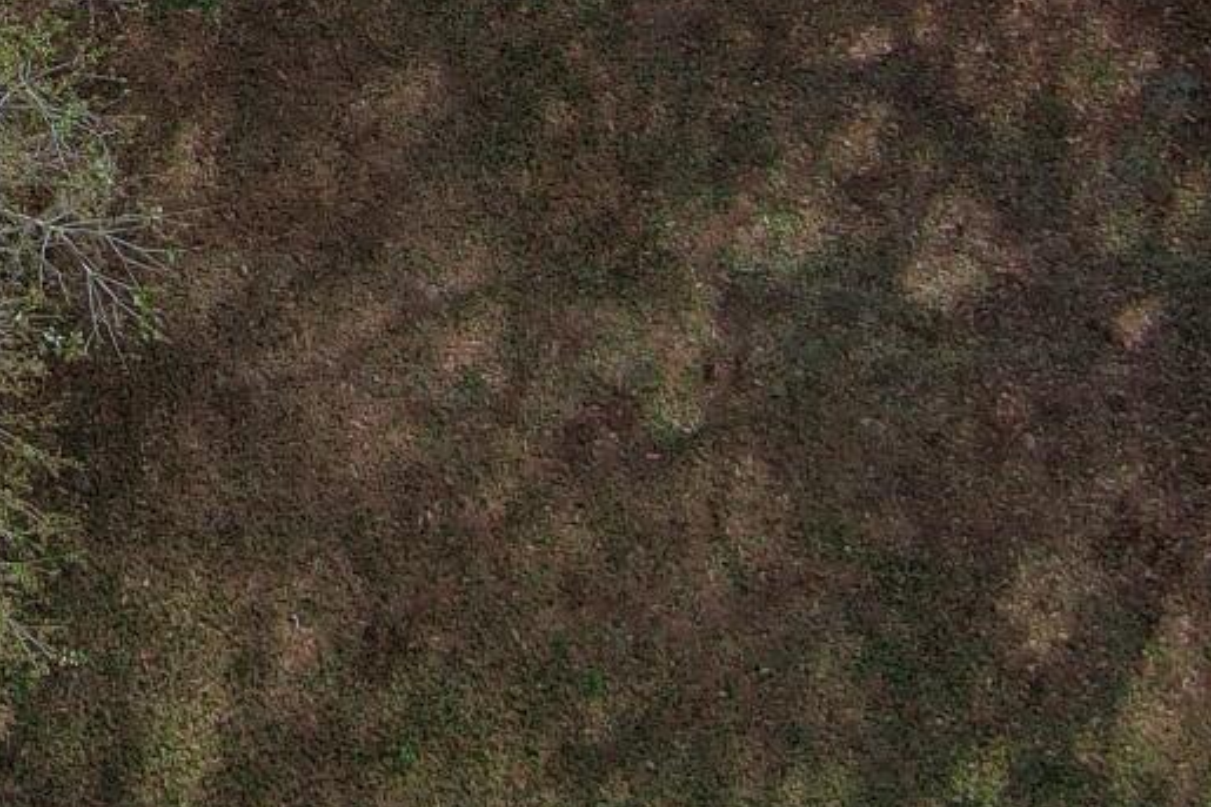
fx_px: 5683
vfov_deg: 7.4
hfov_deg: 11.5
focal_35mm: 169
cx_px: -823
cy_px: -1365
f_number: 2.8
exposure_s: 1/1441
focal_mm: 10.57
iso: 100
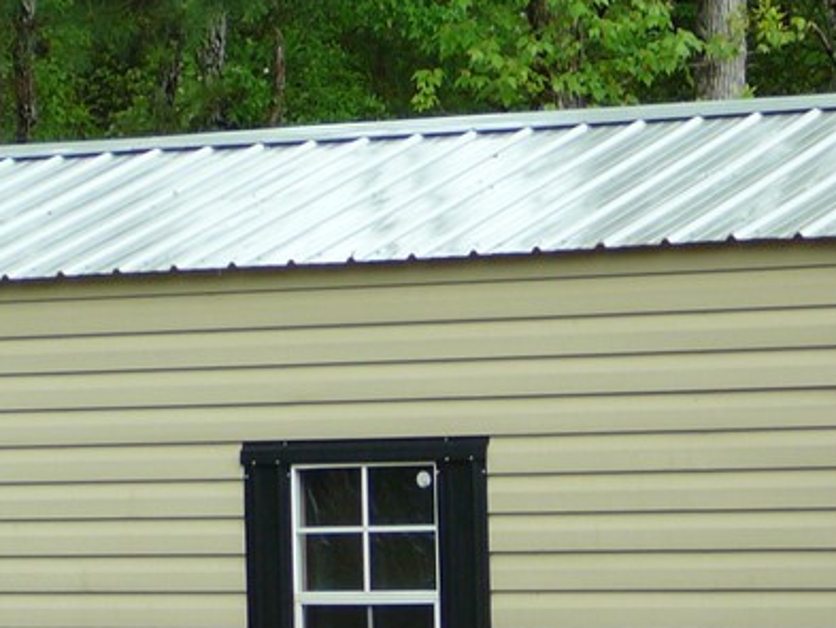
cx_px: 221
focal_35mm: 185
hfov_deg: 10.7
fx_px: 4469
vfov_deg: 8.0
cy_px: 592
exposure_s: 1/100
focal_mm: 10.5
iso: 80
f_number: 3.7
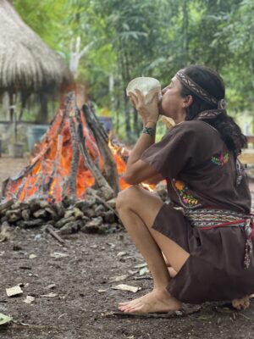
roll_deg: -0.5
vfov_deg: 36.8
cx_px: 127
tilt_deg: -2.0
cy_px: 170
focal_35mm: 52
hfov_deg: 28.0
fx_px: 509
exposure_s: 1/82
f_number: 2
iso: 250
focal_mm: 6
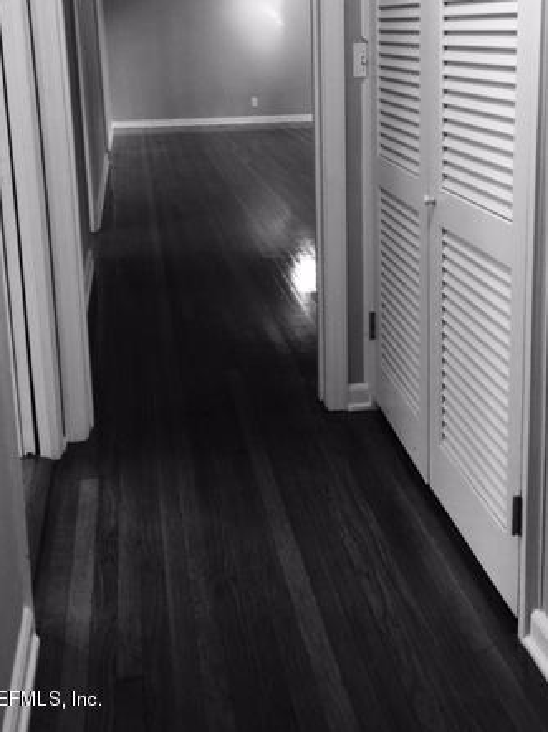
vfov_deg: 43.8
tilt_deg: -11.0
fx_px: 887
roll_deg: +0.4
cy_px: 209
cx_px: 301
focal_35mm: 42
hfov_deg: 34.3
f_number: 2.2
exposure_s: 1/17
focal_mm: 4.15
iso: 50
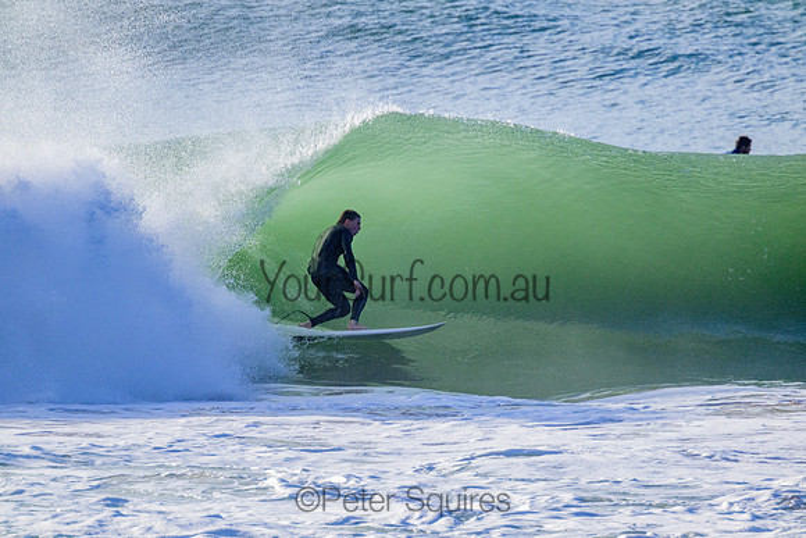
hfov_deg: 2.6
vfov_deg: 1.7
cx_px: 403
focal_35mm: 800
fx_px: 17914
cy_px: 269
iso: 1400
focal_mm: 800
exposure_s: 1/2000
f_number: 11
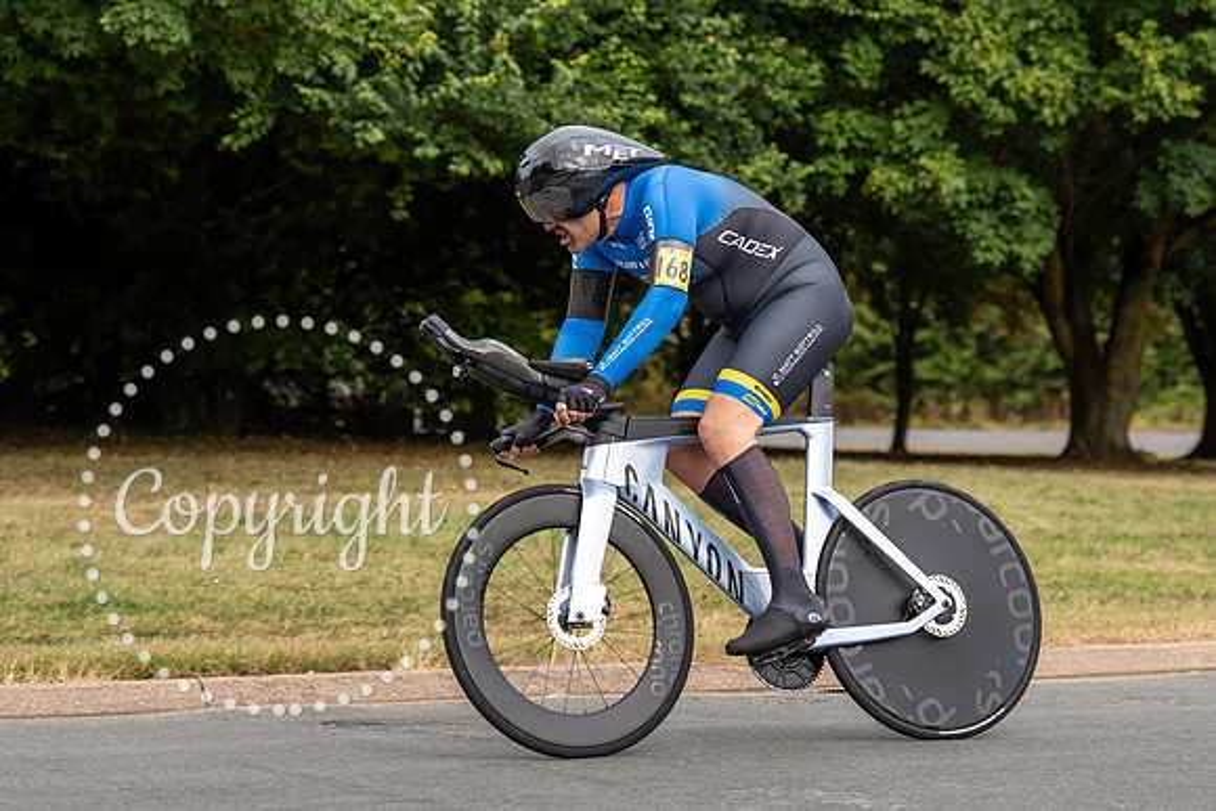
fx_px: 3796
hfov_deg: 18.2
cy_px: 307
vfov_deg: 12.2
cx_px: 632
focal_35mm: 112
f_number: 3.5
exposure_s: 1/1000
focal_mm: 79
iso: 200
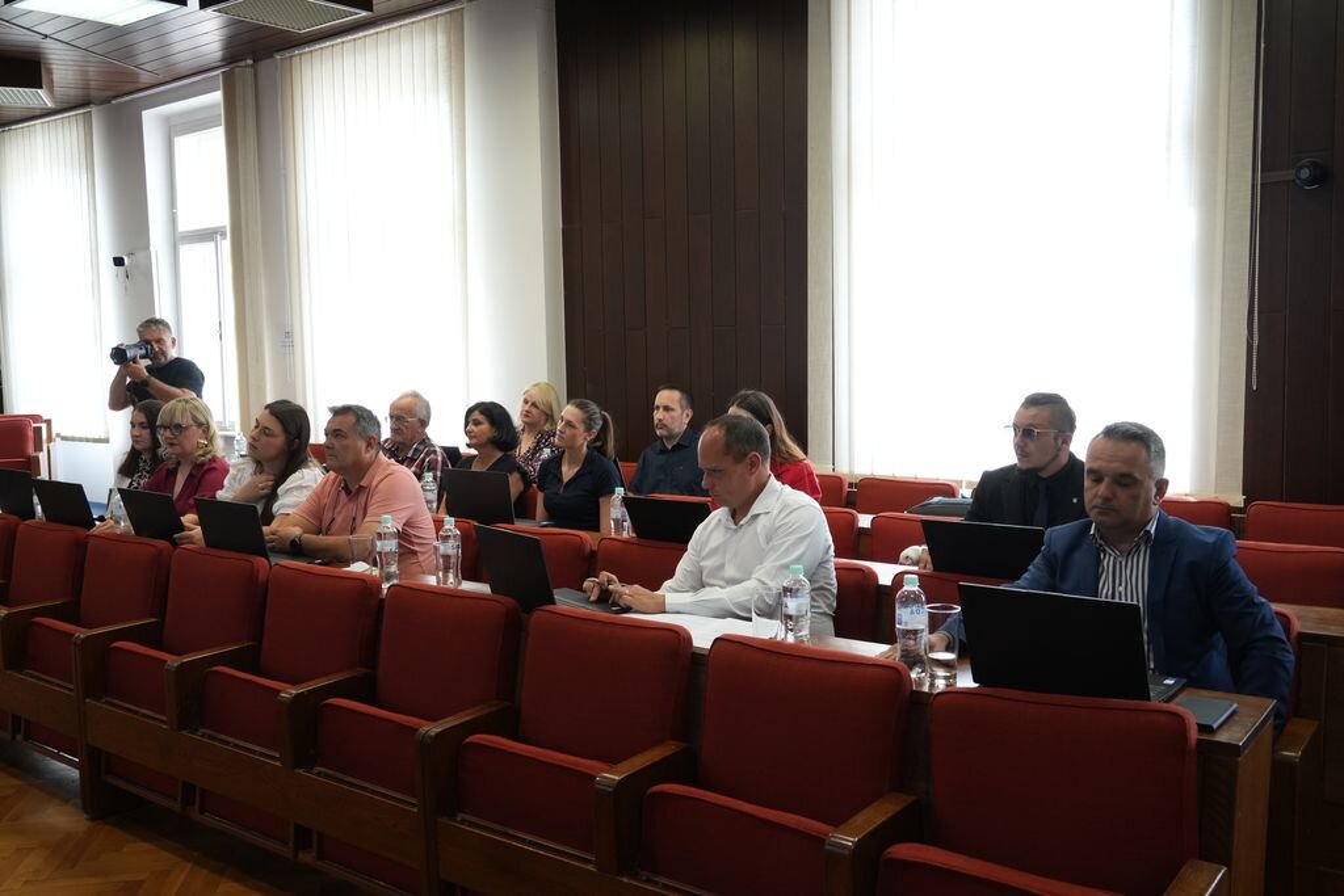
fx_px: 1157
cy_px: 448
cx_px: 672
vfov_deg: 42.3
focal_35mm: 31
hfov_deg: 60.3
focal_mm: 31
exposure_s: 1/40
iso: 1600
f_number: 8
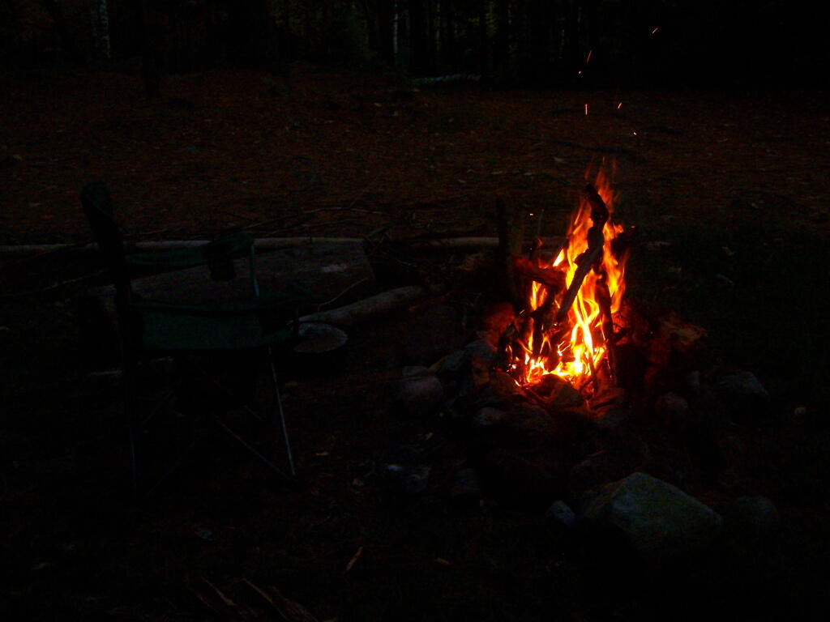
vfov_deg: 37.7
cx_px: 415
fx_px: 911
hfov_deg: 49.0
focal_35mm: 38
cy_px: 311
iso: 400
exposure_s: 1/60
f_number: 2.8
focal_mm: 6.3
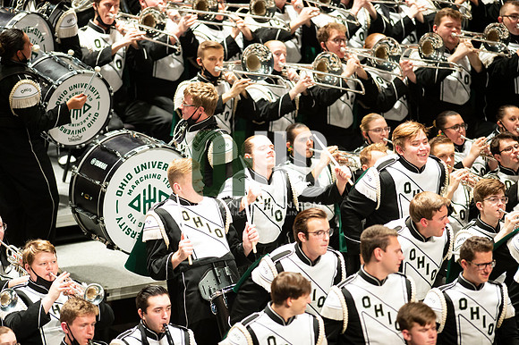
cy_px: 172
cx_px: 260
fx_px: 4322
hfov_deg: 6.9
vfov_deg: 4.6
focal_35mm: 300
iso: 3200
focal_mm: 300
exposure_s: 1/500
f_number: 2.8
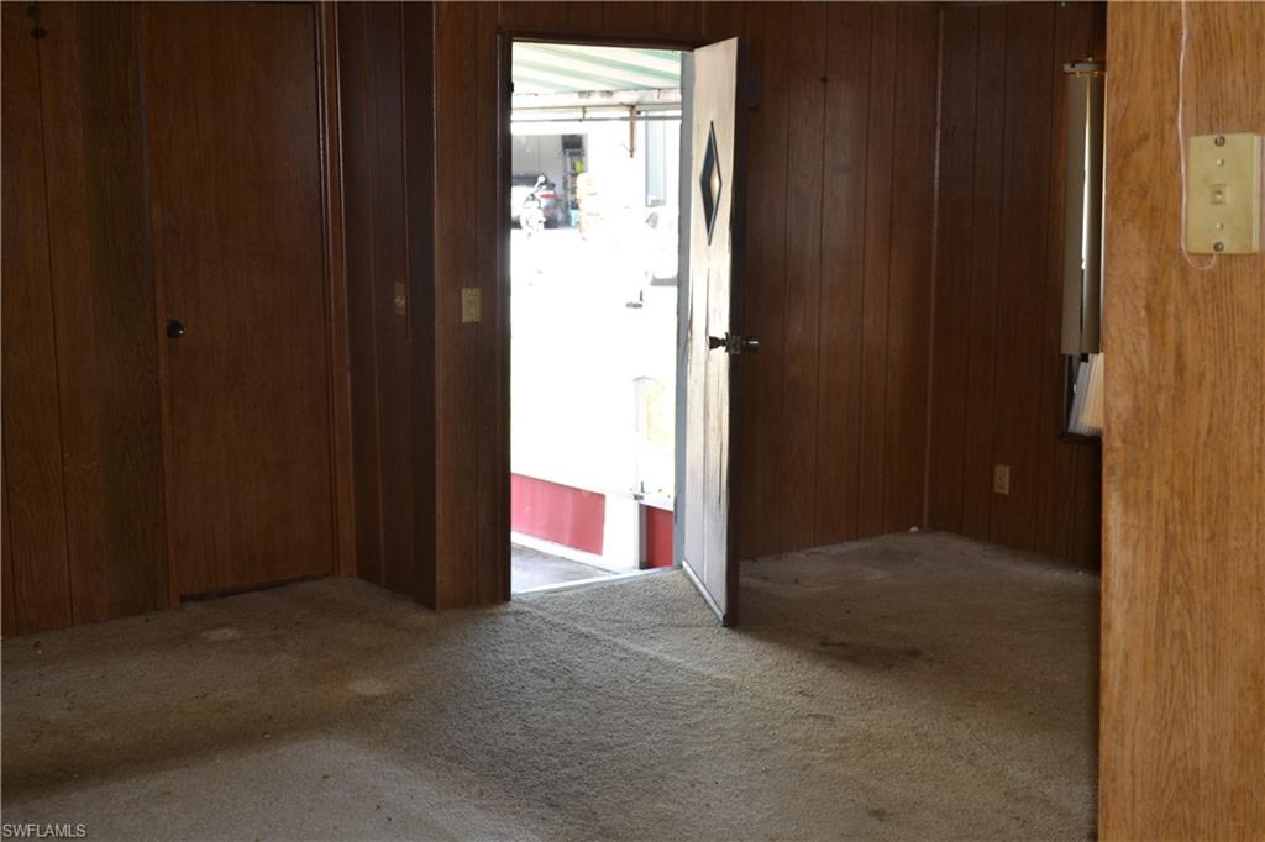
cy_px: 421
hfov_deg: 41.1
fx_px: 1686
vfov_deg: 28.1
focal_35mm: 48
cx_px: 632
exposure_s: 1/80
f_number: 4.8
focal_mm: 32
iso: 400
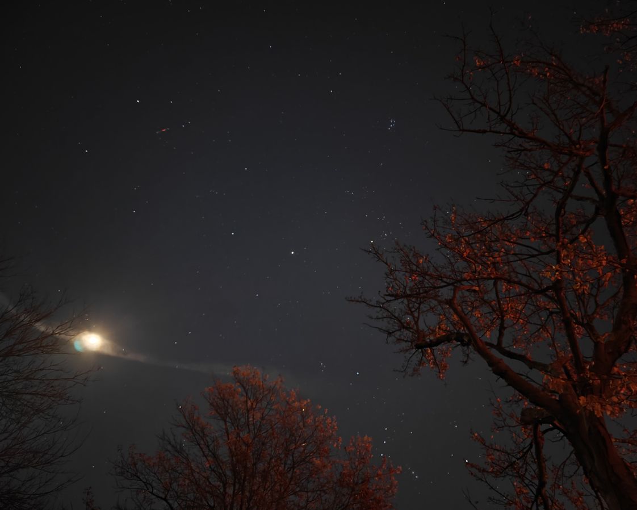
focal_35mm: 24
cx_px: 327
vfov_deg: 58.8
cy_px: 255
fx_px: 453
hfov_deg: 70.3
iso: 4000
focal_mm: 6.06
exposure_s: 1.3
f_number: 1.6
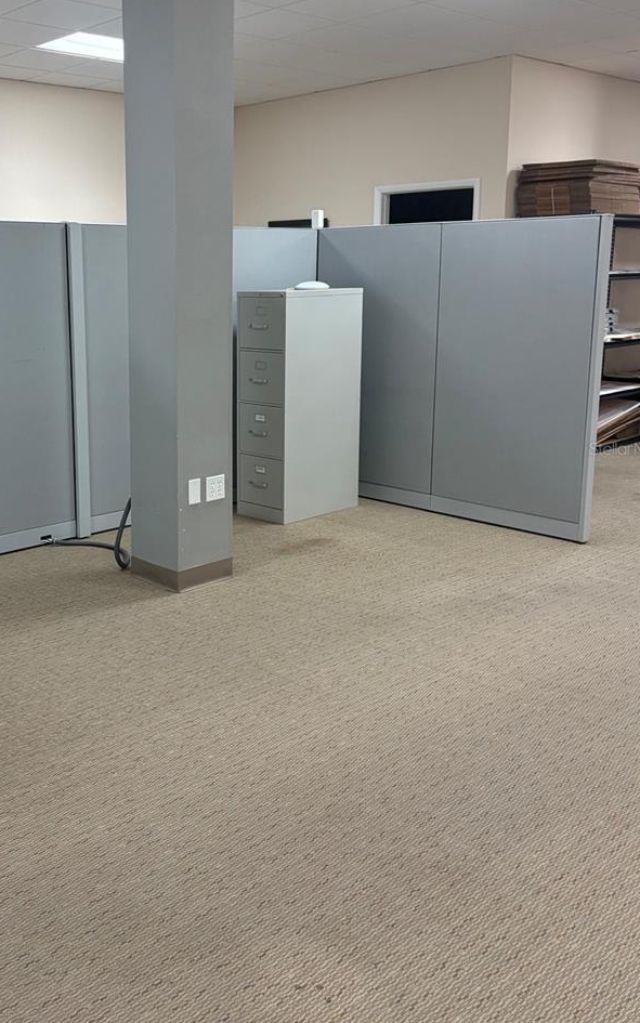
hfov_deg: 35.7
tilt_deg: -6.4
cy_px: 448
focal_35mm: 35
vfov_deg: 55.2
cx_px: 179
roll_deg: -0.1
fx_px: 976
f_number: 1.6
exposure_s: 1/120
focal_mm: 5.96
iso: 160
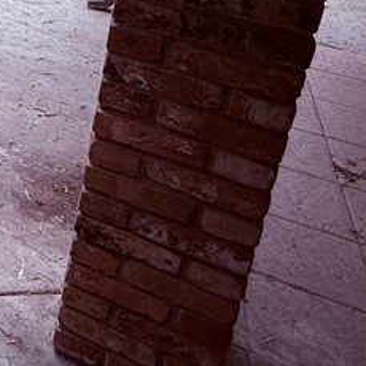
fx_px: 658
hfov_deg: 22.2
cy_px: -113
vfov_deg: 26.3
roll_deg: -0.9
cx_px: -253
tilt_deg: -15.9
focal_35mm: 55
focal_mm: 2.22
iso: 50
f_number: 2.2
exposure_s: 1/482
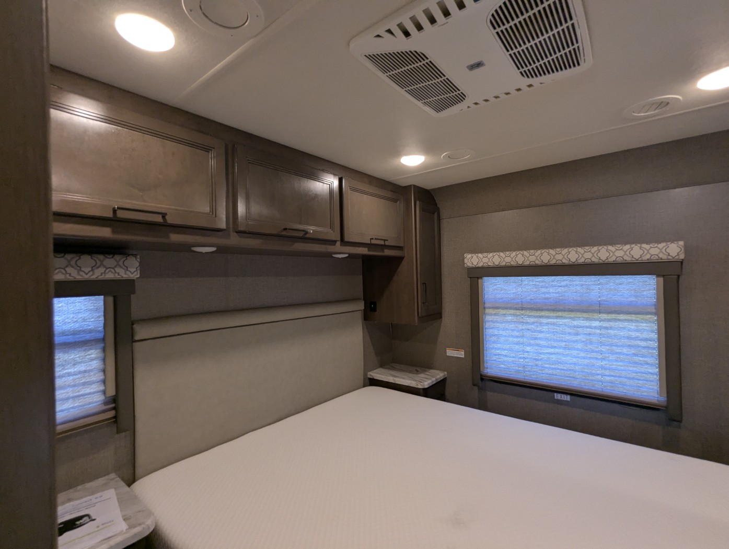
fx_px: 337
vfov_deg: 78.2
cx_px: 364
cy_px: 274
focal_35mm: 16
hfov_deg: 94.4
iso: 210
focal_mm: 2.35
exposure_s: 1/100
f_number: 2.2
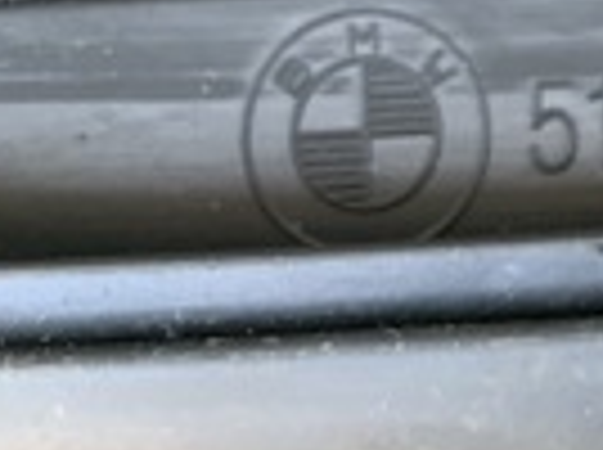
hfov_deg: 12.8
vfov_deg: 11.4
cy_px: -223
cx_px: 1377
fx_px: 2156
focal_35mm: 124
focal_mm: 4.25
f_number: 1.8
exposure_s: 1/66
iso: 100
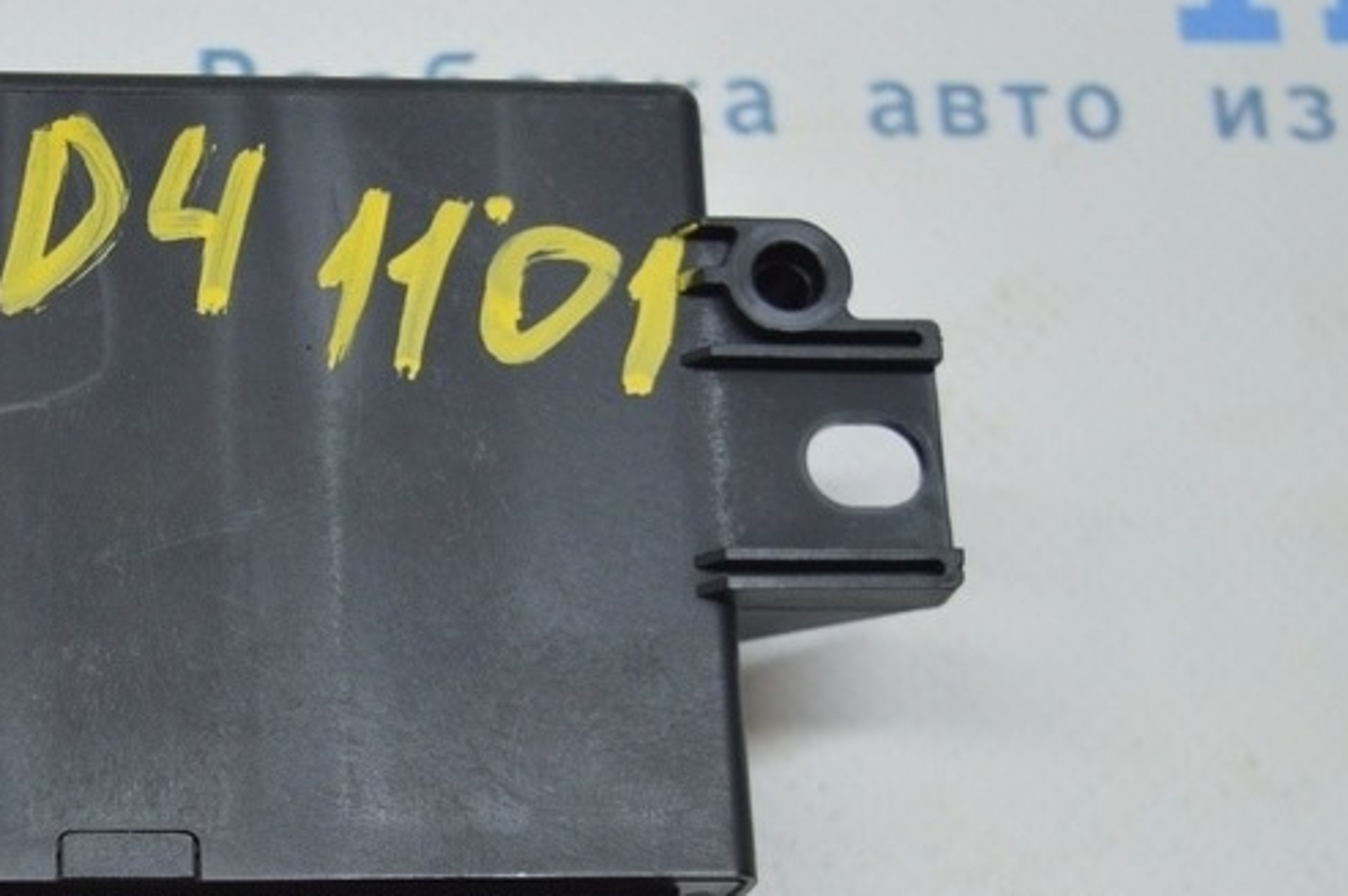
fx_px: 3145
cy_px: 835
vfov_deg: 16.0
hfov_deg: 23.5
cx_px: 118
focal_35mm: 84
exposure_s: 1/80
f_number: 4
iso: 400
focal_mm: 27
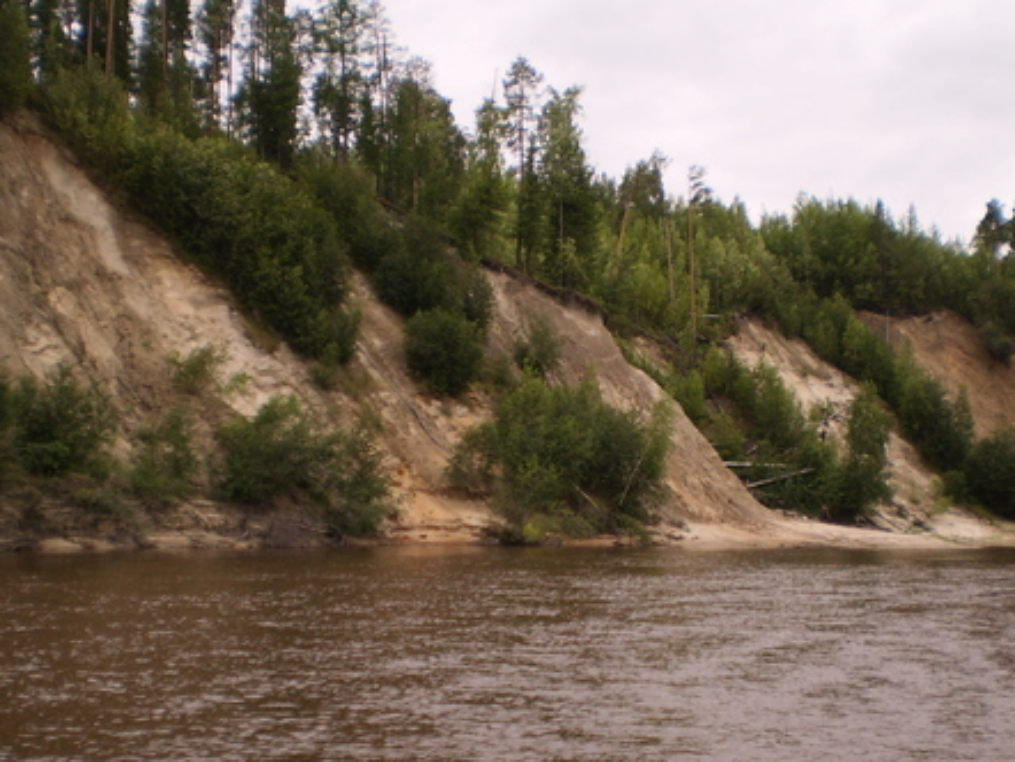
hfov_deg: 33.7
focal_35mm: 57
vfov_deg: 25.7
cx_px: 583
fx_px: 1672
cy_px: 389
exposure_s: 1/640
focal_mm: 6.3
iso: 64
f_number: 3.1
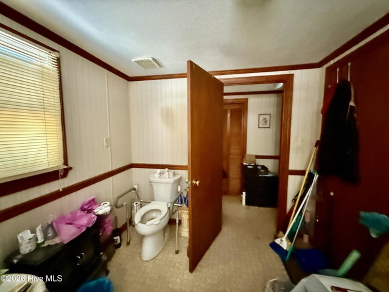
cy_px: 146
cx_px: 194
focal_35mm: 14
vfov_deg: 85.7
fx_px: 157
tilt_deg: -5.8
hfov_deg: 102.0
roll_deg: +0.4
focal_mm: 2.22
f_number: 2.2
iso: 1600
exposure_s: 1/35
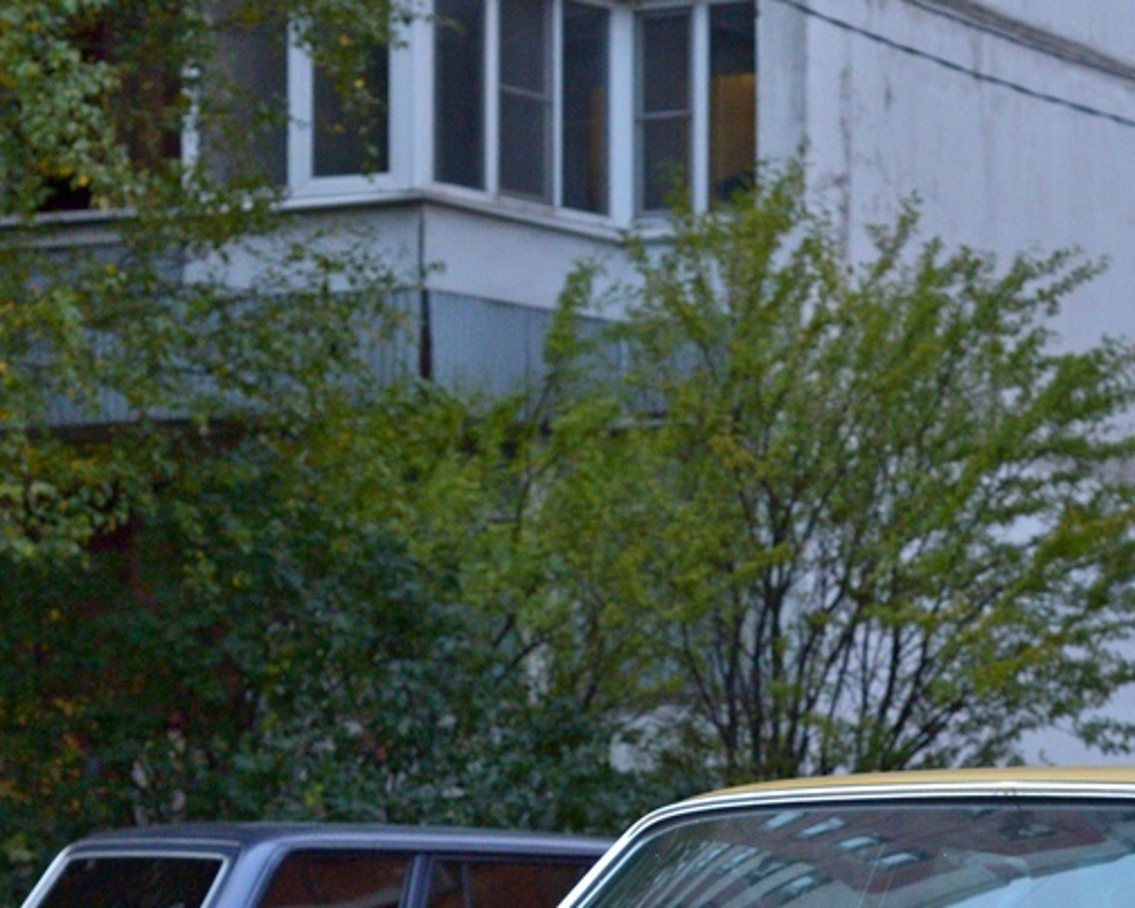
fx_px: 4500
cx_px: 881
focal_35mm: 134
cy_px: 973
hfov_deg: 14.3
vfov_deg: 11.4
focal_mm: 50
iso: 1600
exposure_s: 1/100
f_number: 5.6
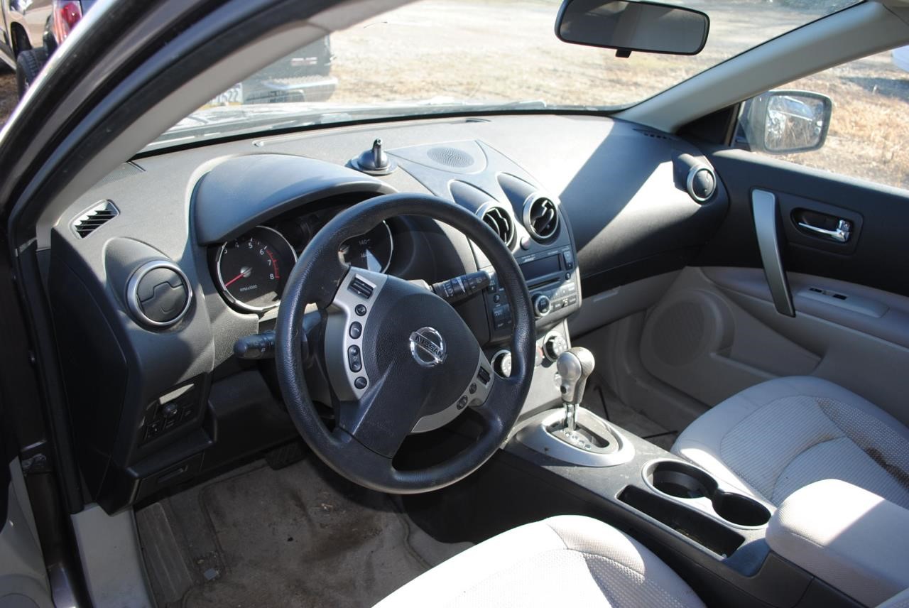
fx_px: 682
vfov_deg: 48.0
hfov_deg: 67.3
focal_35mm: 27
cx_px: 454
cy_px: 304
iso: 125
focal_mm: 18
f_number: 3.5
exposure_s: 1/125
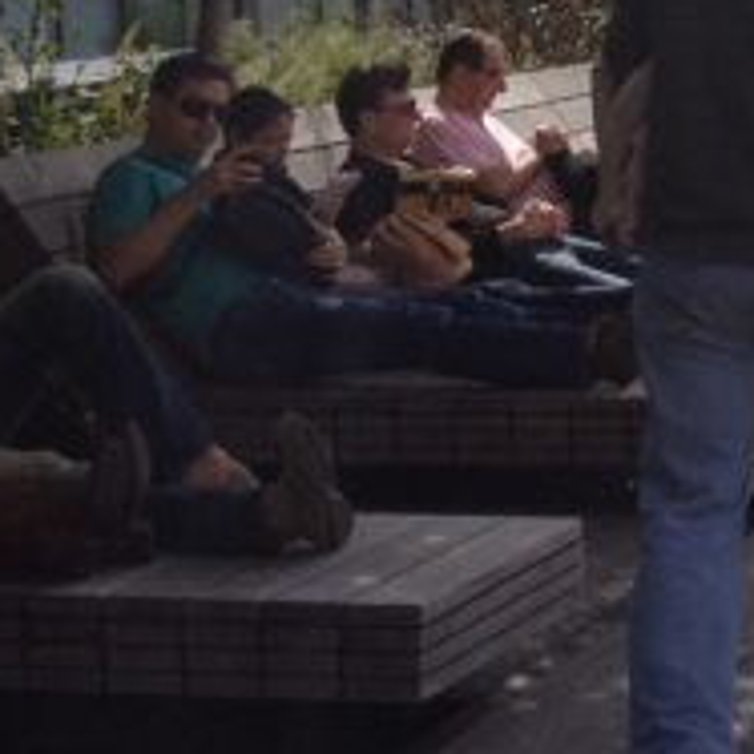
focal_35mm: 127
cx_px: 1310
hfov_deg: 12.6
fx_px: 3130
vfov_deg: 13.6
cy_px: 117
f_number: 2.4
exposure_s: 1/1972
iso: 50
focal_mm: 4.28
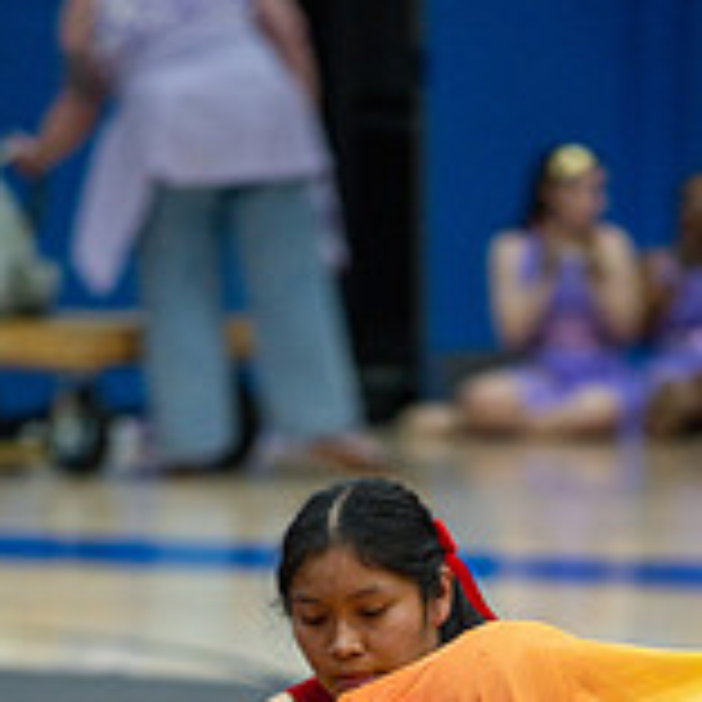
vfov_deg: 3.6
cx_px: 410
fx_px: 11220
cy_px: 999
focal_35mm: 489
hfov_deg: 3.6
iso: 4500
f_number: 4
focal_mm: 200
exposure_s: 1/500
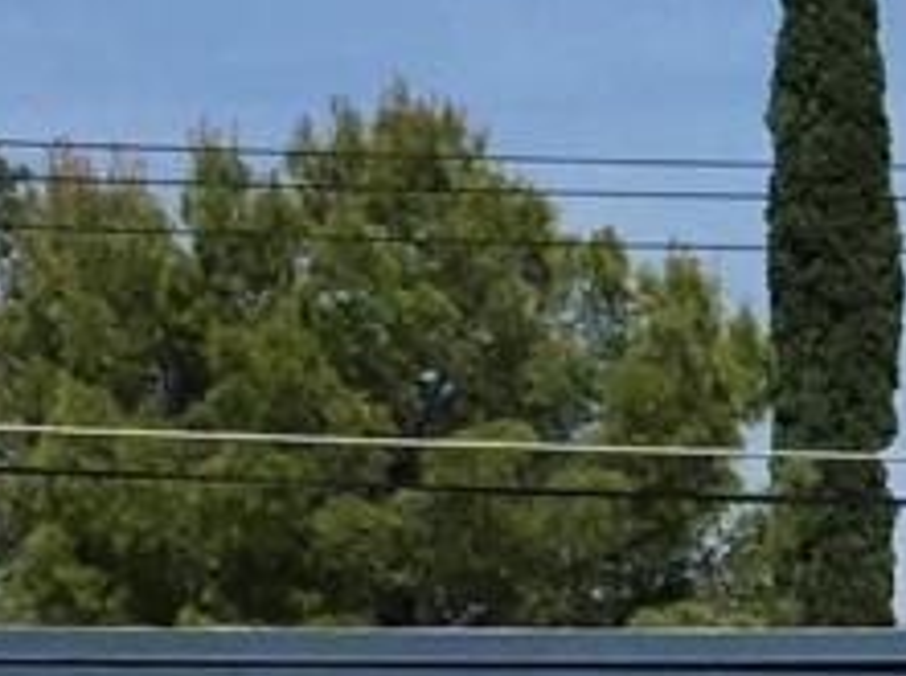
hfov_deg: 7.4
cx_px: 1443
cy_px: 1307
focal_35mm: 263
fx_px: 6872
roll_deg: -0.5
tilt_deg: -0.4
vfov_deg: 5.5
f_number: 2.2
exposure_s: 1/3497
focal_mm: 4.15
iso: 25
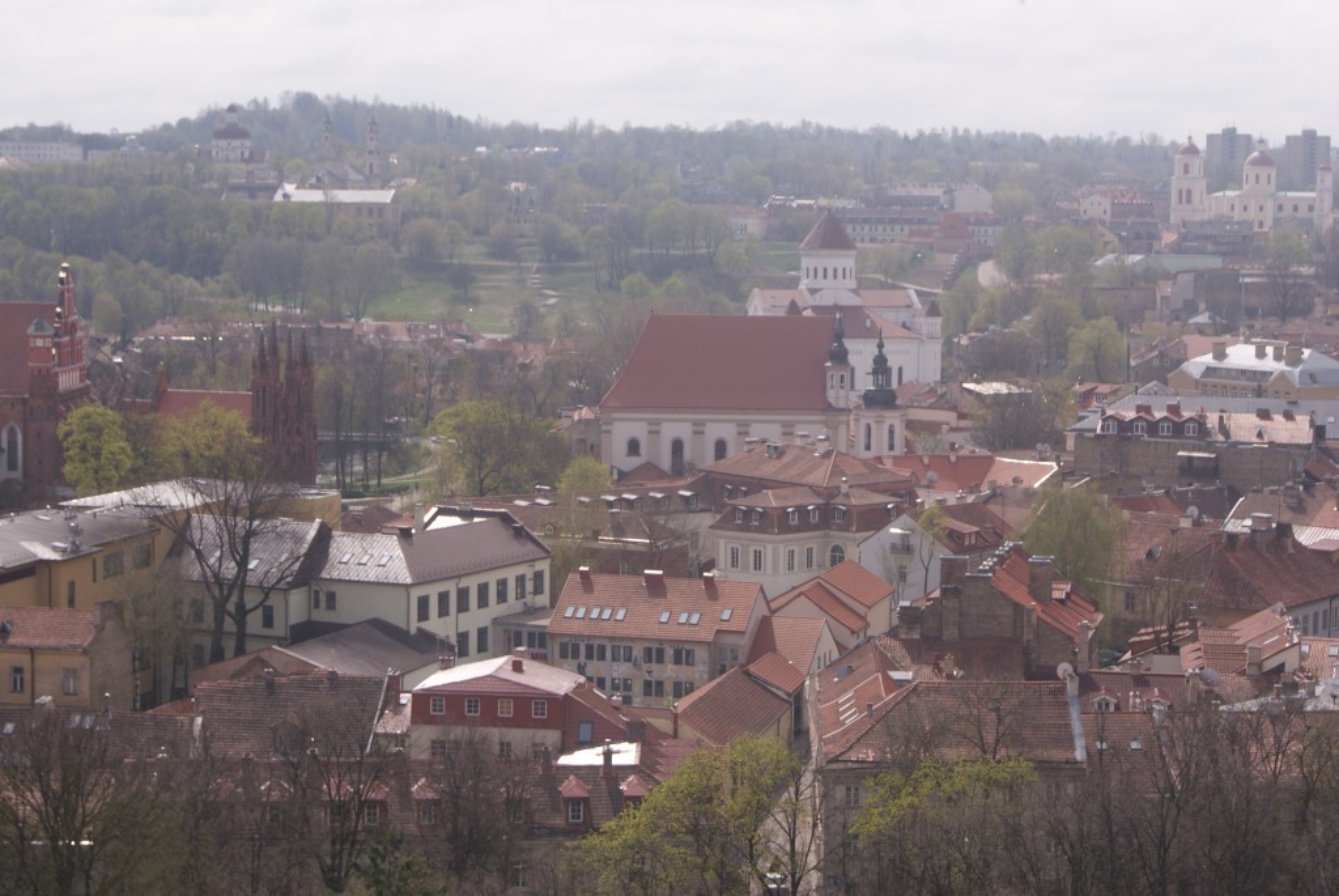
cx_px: 670
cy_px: 448
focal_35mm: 75
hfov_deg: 27.0
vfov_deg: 18.2
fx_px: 2792
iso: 100
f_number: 8
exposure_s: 1/100
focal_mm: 50
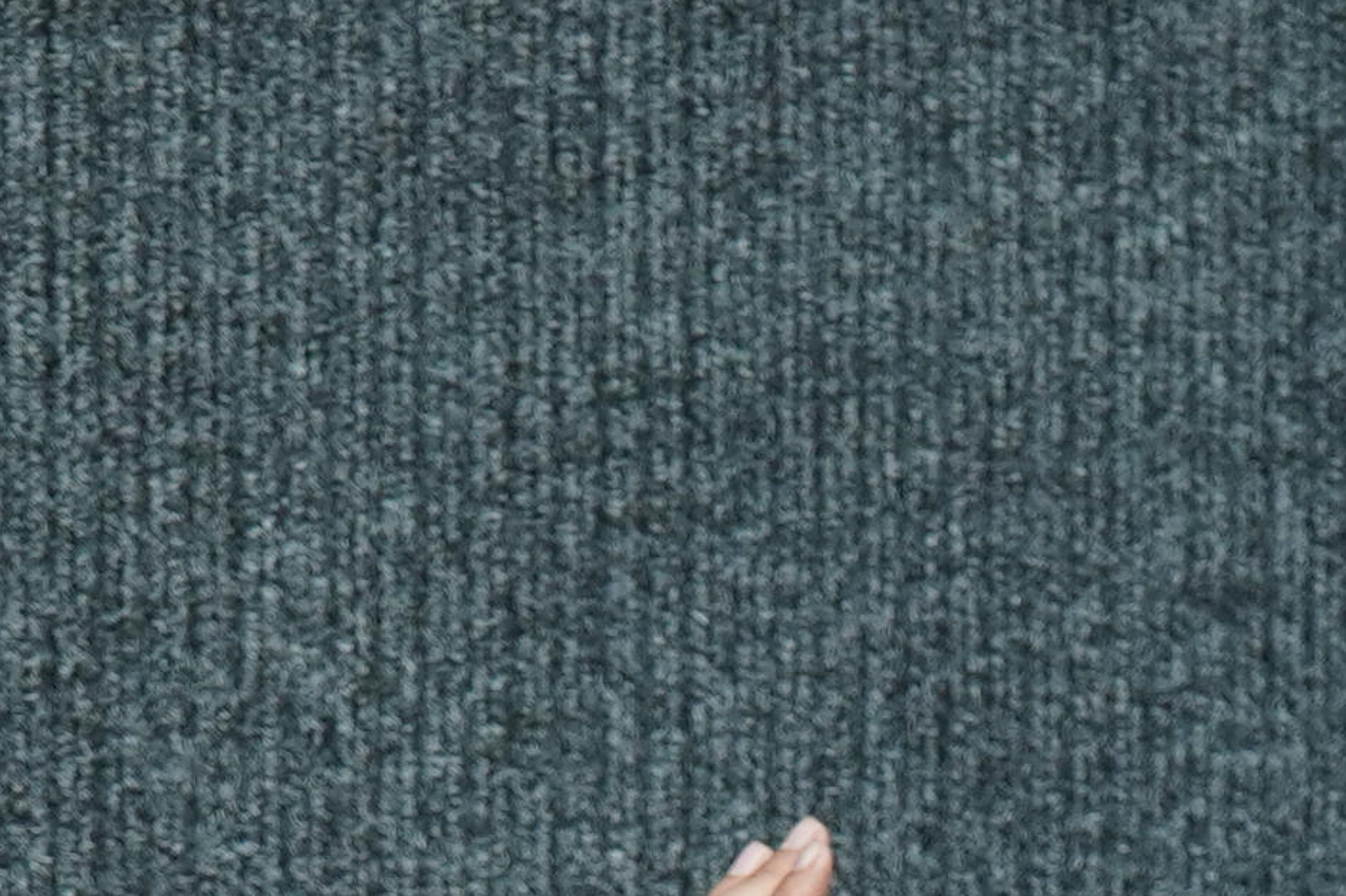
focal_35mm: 205
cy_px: 2005
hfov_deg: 10.0
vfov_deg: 6.4
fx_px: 7662
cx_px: 948
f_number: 4.5
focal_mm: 32
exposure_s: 1/100
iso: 800
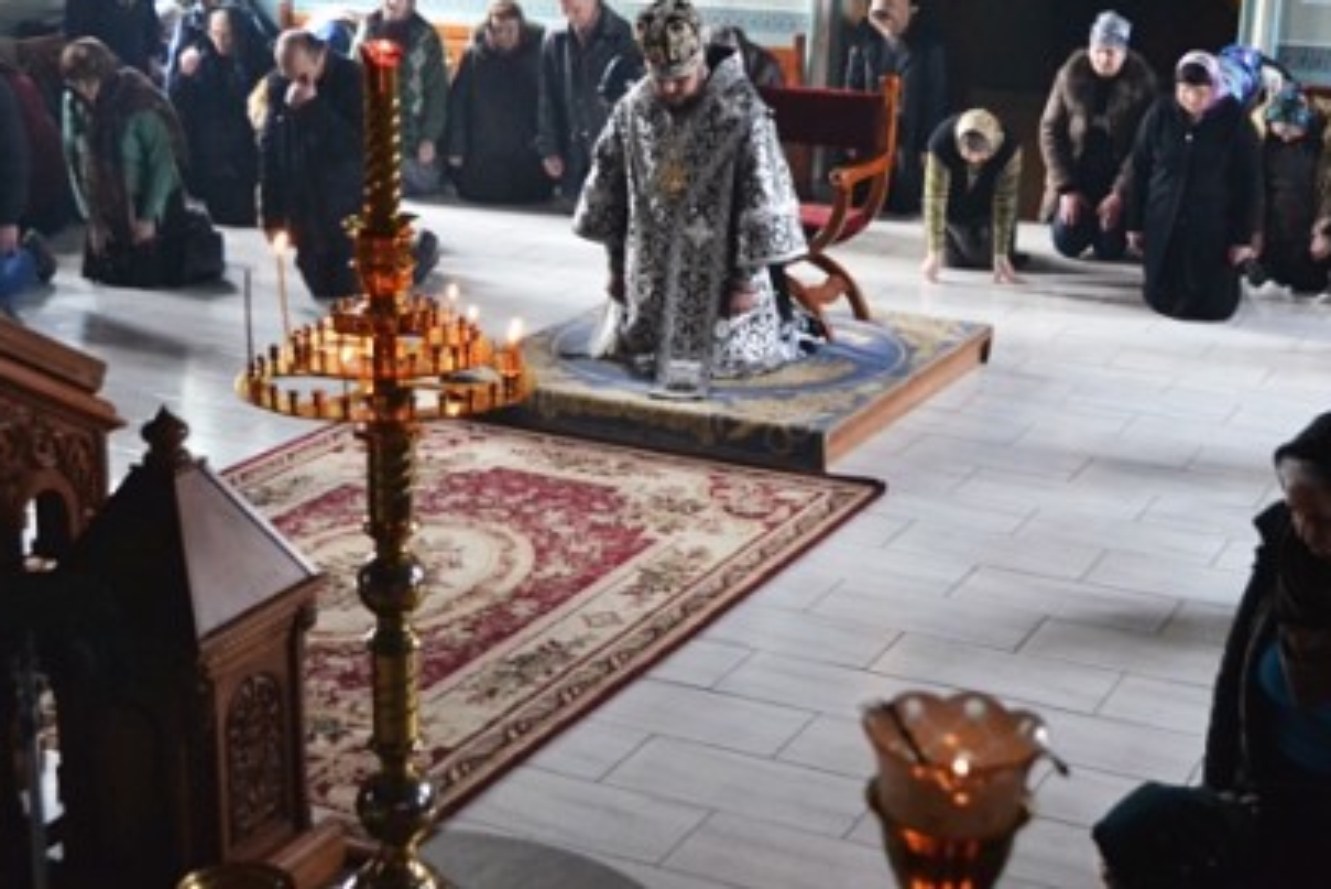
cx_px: 631
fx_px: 2145
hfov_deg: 34.5
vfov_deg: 23.4
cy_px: 443
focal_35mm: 58
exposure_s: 1/100
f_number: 4.2
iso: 3200
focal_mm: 26
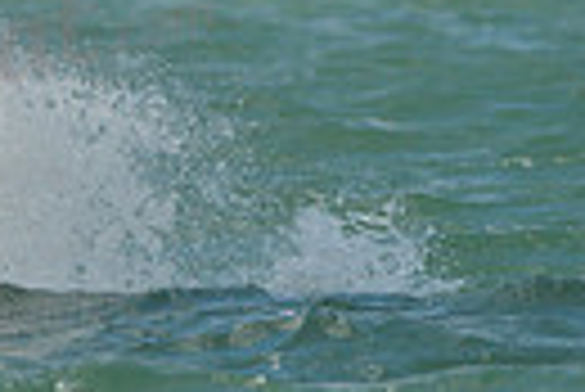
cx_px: -648
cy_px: -92
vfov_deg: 0.8
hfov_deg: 1.2
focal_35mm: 1783
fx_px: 29006
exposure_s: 1/1250
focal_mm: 400
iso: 280
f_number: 8
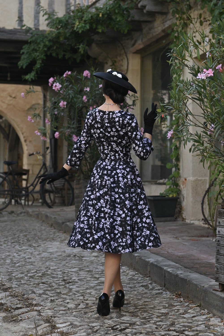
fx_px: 700
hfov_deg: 18.2
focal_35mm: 75
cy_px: 168
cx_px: 112
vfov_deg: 27.0
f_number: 3.2
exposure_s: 1/1250
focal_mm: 50
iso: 160
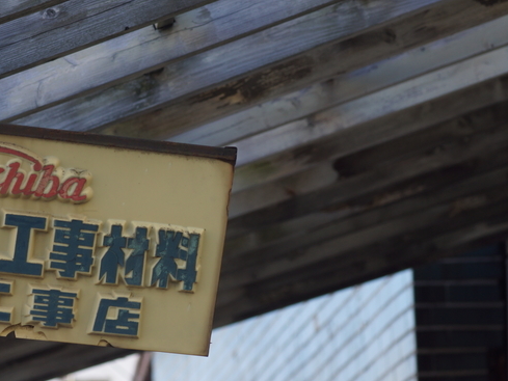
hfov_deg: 8.4
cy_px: 200
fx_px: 3464
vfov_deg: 6.3
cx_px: 161
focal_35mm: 236
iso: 160
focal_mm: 100
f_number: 5.6
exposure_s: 1/160
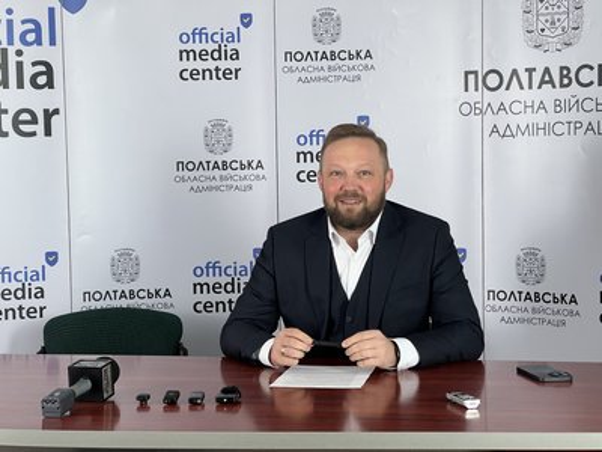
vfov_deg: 19.1
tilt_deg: -4.0
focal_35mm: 77
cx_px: 301
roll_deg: +0.5
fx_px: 1339
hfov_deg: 25.3
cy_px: 226
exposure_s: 1/81
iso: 200
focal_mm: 9
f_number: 2.8
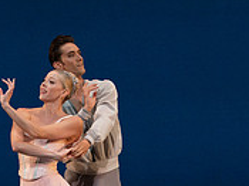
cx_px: -26
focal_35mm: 638
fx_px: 4586
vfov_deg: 2.3
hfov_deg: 3.1
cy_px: 158
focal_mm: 200
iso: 3200
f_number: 8
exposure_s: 1/500
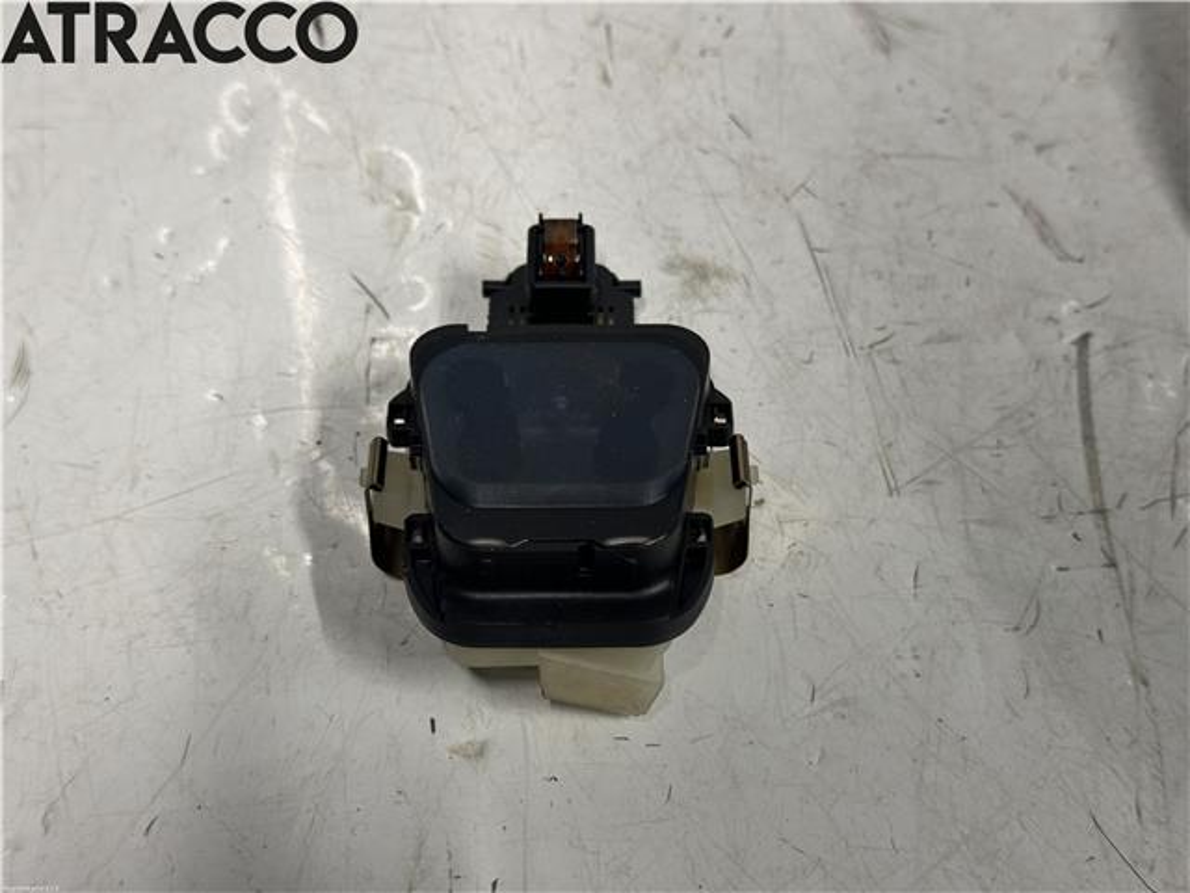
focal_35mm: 48
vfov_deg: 30.3
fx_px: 1650
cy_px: 446
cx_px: 595
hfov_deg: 39.7
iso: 80
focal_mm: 6.86
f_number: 1.78
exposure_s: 1/50
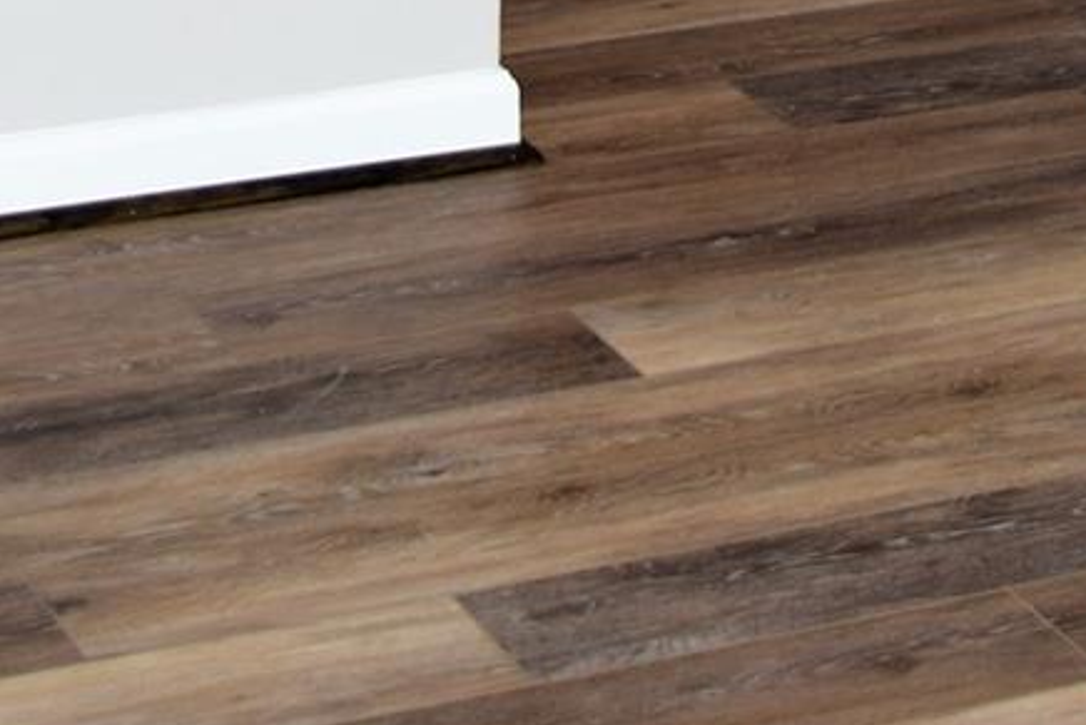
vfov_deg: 8.3
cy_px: -916
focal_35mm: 155
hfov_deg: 13.2
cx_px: 715
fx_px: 4677
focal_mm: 22
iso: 100
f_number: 3.8
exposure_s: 1/60
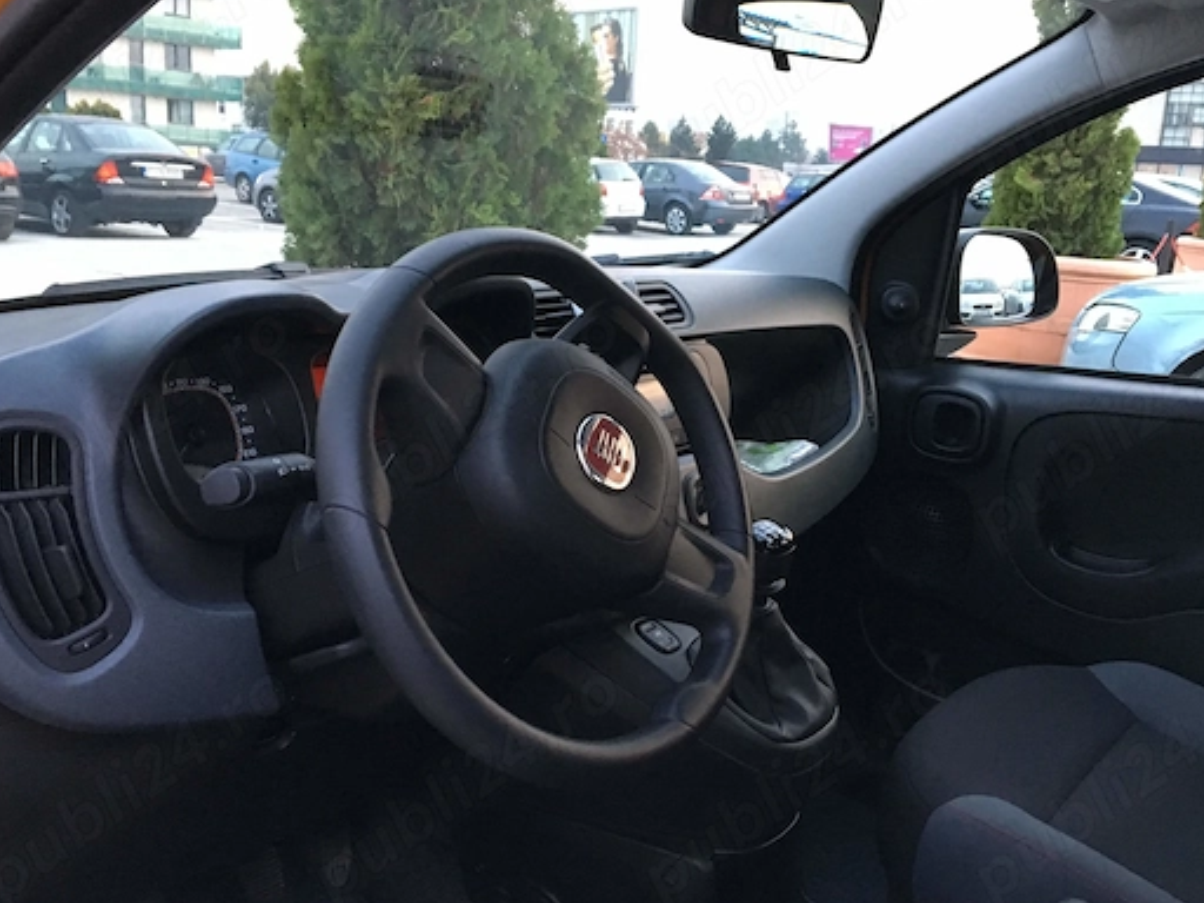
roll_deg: -3.2
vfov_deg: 41.8
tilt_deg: -13.7
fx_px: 1183
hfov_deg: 53.9
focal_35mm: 34
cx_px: 630
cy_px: 452
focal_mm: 4.15
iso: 200
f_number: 2.2
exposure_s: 1/25
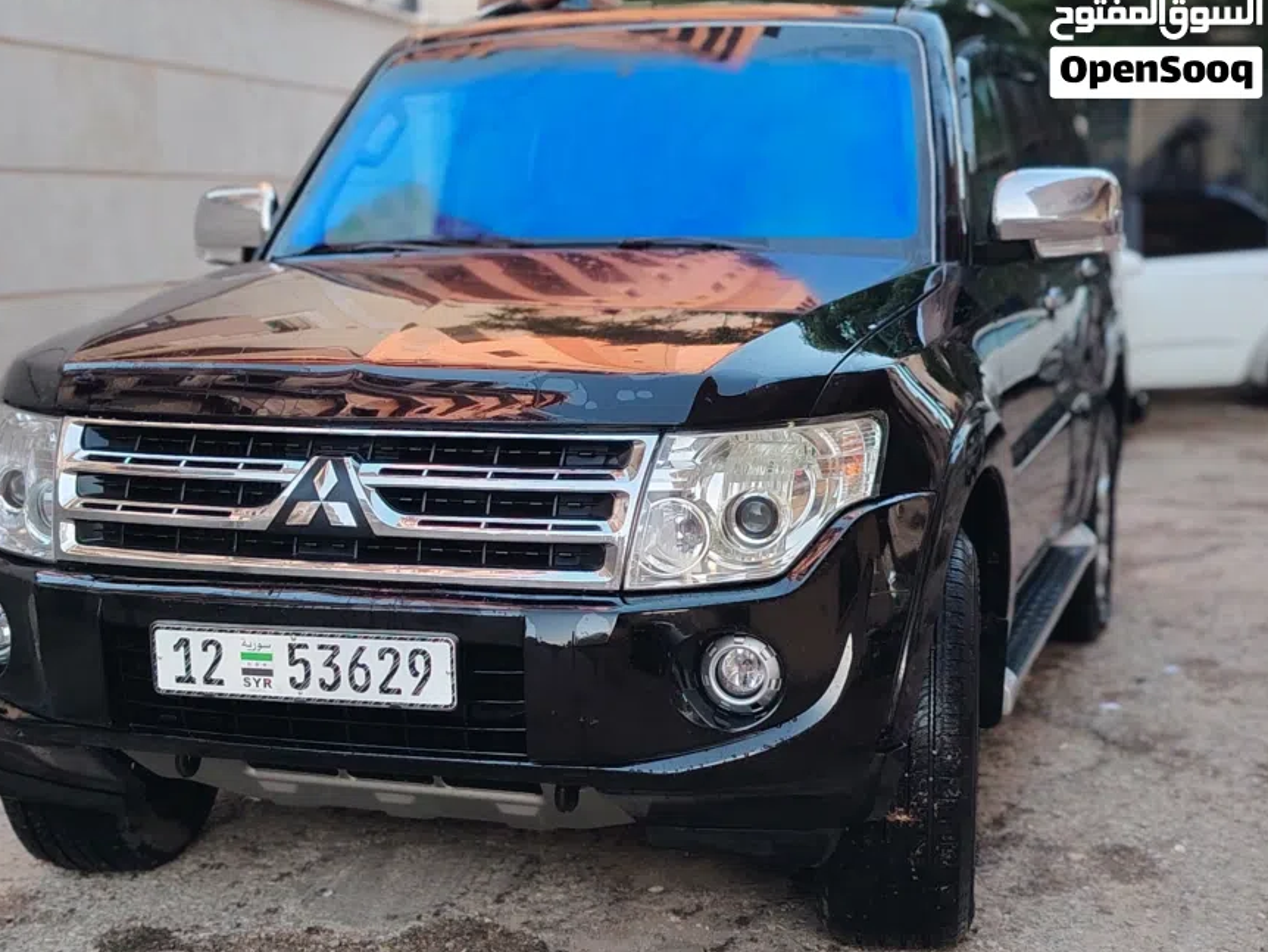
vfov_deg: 25.7
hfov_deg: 33.7
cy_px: 522
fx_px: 2089
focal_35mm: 57
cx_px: 546
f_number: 4
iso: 301
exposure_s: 1/33.3
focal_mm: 3.25
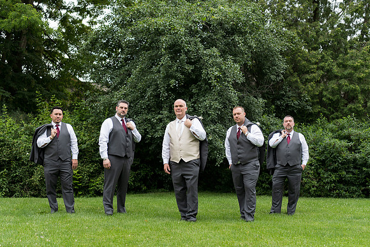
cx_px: 185
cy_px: 124
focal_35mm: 49
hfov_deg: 40.1
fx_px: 507
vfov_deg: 27.4
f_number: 2.8
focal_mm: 48
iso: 80
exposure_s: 1/320
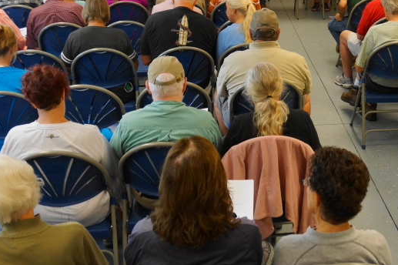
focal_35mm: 58
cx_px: 333
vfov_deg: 22.9
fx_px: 641
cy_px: 38
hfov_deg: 33.3
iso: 800
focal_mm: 20
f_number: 4
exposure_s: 1/60
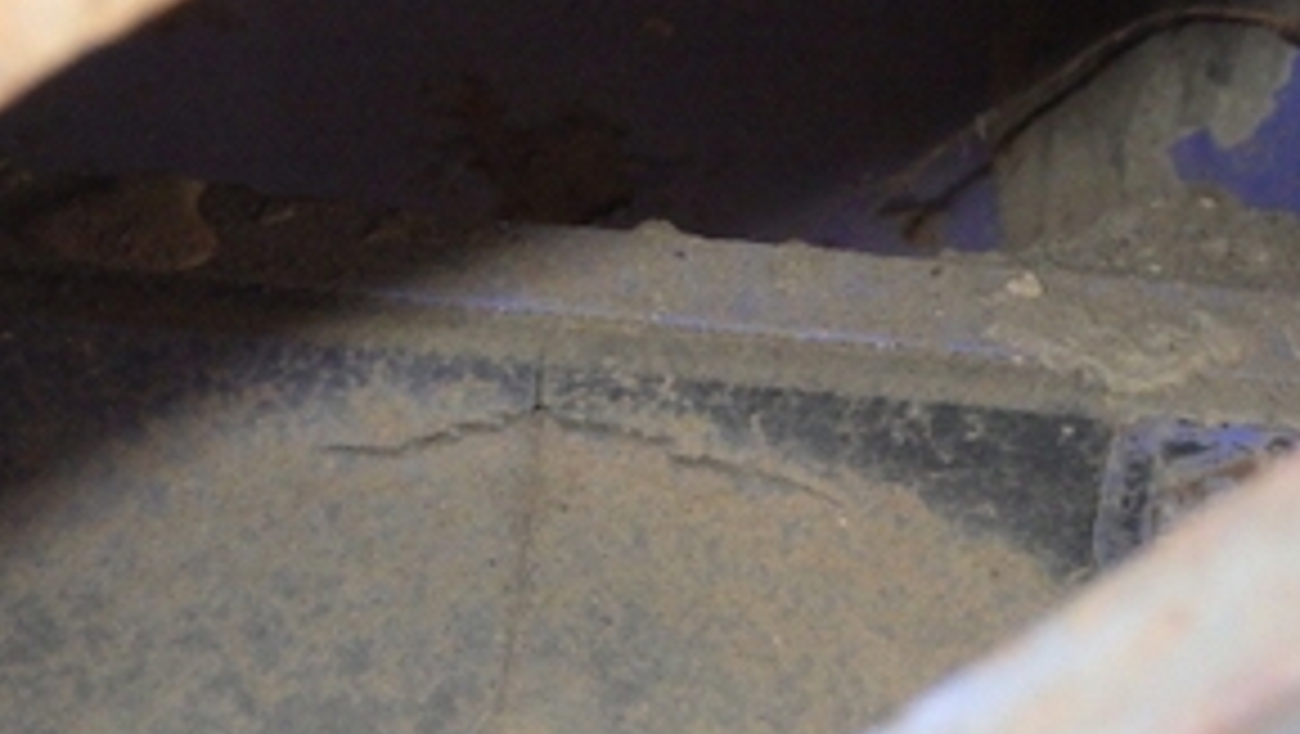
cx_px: 648
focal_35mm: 112
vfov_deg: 10.8
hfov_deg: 19.1
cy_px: 594
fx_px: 3863
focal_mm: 11.1
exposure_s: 1/60
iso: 1000
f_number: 4.6
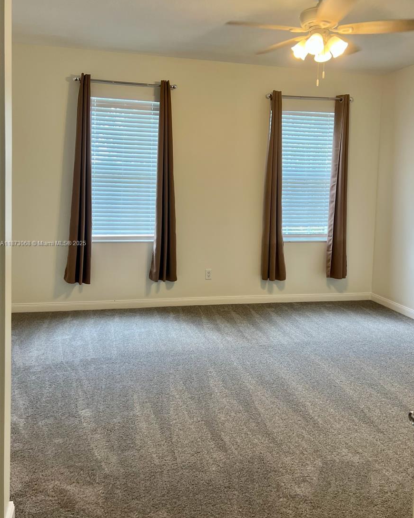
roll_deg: -4.2
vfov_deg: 62.2
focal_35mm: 28
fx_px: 429
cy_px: 244
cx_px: 213
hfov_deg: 51.5
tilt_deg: -6.9
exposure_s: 1/120
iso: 100
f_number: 1.5
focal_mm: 5.7
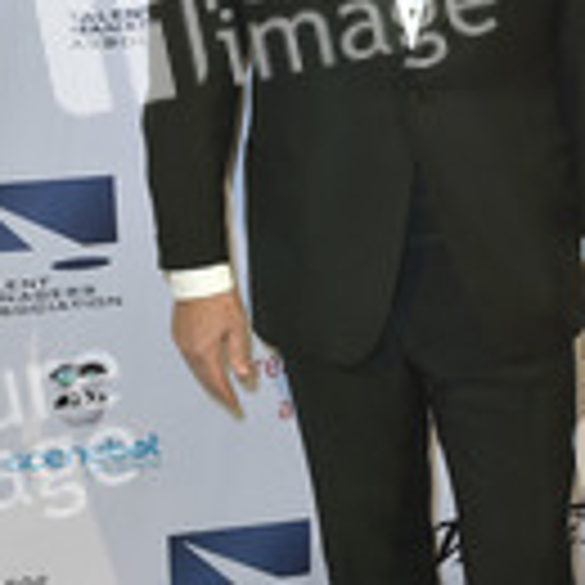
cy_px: 234
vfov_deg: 20.6
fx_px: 1606
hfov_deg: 20.6
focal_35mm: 84
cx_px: 398
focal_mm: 32
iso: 400
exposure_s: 1/320
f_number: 4.5
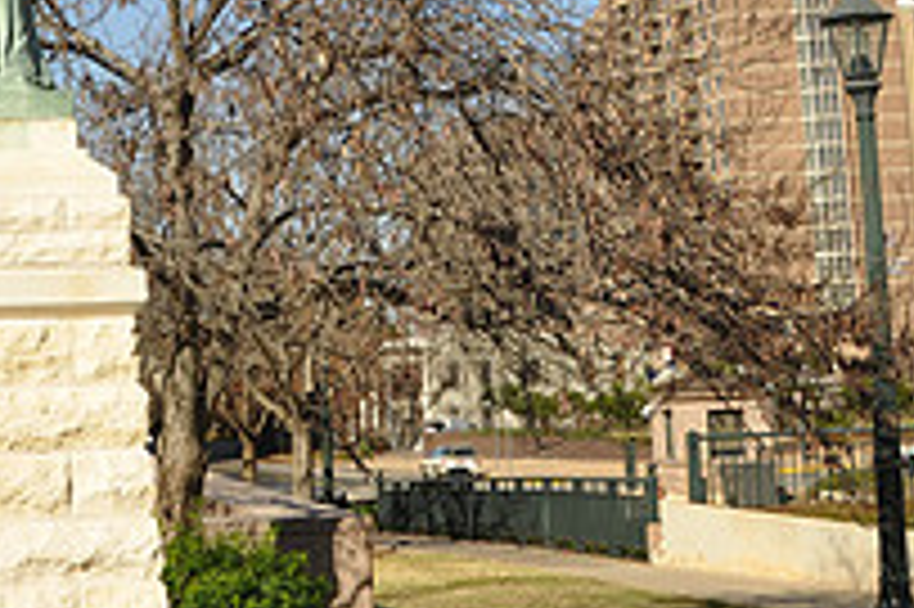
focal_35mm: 77
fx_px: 1953
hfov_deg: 25.1
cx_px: -5
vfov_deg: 17.5
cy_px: 106
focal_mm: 18
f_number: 7.1
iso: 200
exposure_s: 1/200
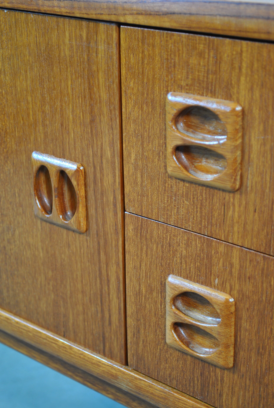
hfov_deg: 19.4
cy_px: 213
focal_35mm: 71
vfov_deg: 28.6
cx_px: 134
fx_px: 801
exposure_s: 1/30
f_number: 5.3
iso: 360
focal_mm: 45
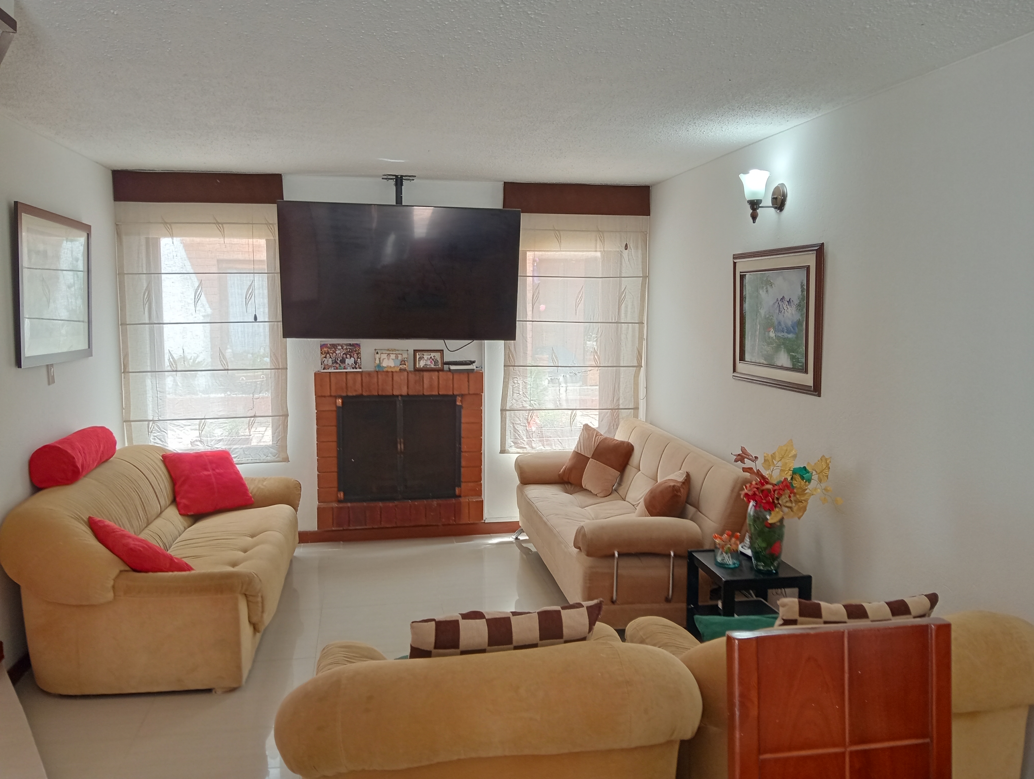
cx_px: 517
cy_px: 390
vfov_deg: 49.9
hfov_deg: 63.4
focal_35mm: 28
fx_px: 838
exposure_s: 1/115
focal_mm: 3.98
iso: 99
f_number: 1.8
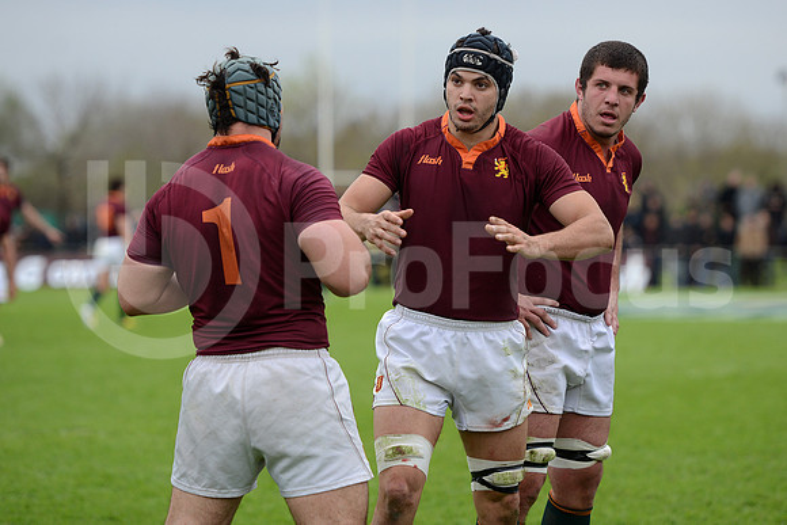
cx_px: 394
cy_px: 262
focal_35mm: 145
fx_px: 3170
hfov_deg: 14.2
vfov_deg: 9.5
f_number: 2.8
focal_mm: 145
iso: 320
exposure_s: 1/800
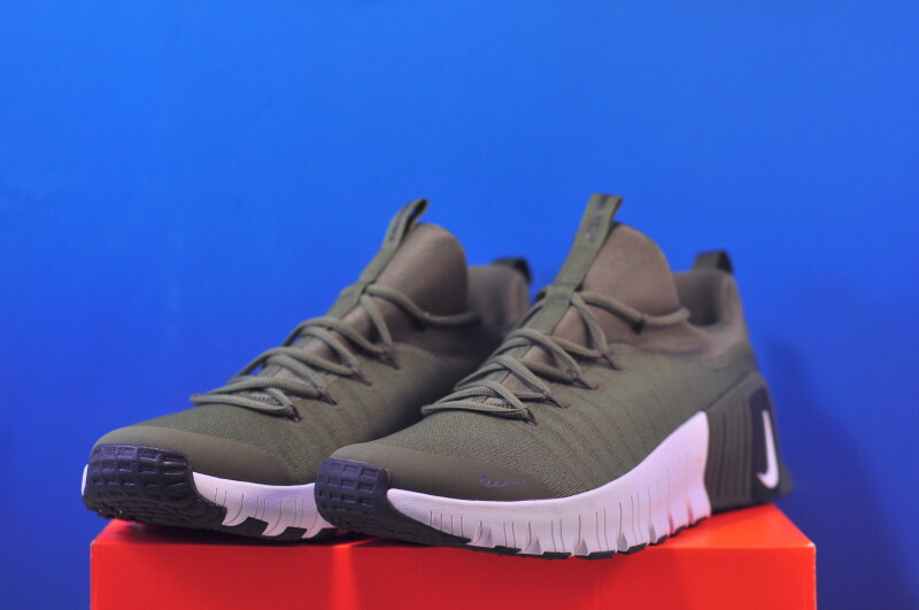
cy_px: 305
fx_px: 1912
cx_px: 460
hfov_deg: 27.0
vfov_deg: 18.1
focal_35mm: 75
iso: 250
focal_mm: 50
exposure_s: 1/320
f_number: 2.5
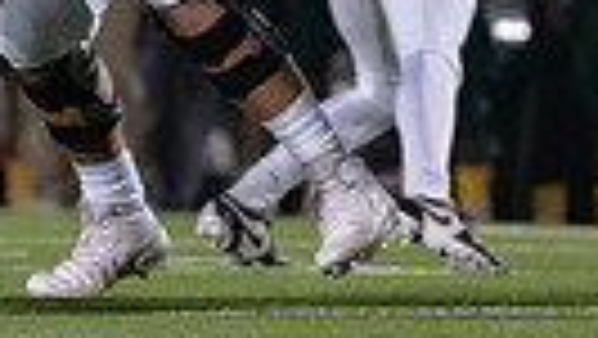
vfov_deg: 0.9
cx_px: 124
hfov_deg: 1.5
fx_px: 22324
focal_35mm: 1407
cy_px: -241
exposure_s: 1/1250
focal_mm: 200
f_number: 2.8
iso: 3200
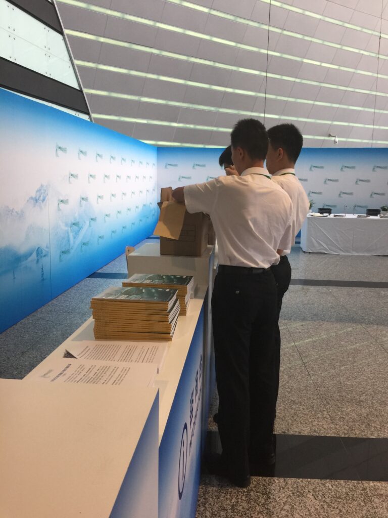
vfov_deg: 61.7
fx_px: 433
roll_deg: -1.2
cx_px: 194
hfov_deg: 48.2
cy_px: 259
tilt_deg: -9.9
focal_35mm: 29
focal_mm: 4.15
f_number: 2.2
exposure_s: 1/33
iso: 32
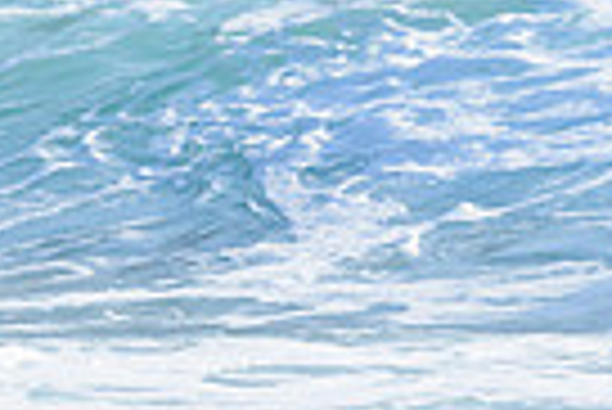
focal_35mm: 3416
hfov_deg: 0.6
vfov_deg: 0.4
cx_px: 1040
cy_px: -367
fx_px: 58133
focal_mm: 800
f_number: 6.3
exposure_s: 1/2000
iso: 400
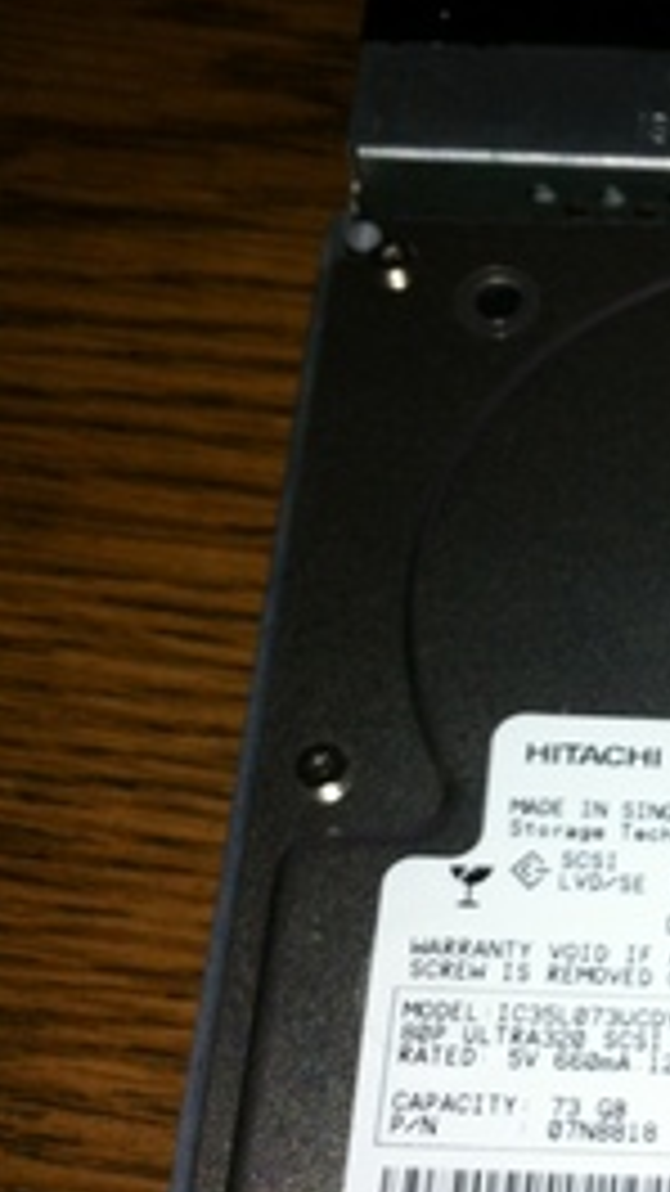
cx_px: 794
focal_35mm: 69
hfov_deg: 16.8
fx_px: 2180
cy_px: 792
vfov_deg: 30.4
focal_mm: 3.85
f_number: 2.8
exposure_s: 1/89
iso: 80
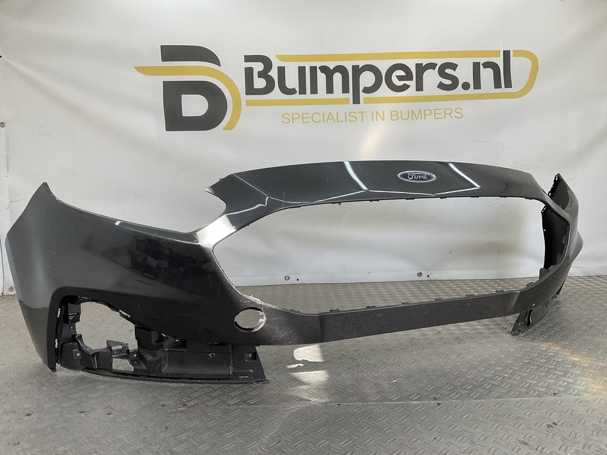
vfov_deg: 48.2
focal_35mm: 29
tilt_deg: -7.3
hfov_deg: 61.7
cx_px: 304
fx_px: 509
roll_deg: +0.0
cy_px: 228
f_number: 1.8
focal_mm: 3
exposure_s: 1/214
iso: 16
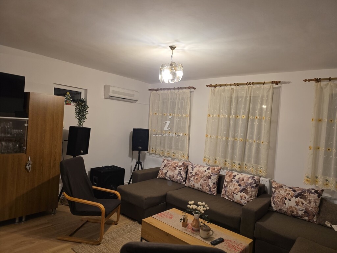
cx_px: 168
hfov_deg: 73.9
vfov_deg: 58.9
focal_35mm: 23
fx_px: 224
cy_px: 126
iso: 320
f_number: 1.7
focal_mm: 6.3
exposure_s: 1/120
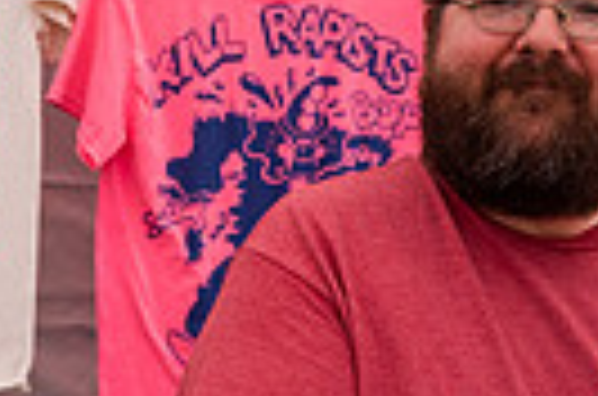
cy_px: 308
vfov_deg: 12.9
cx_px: 526
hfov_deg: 19.2
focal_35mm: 105
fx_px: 1740
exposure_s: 1/160
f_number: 4
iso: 50
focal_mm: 24
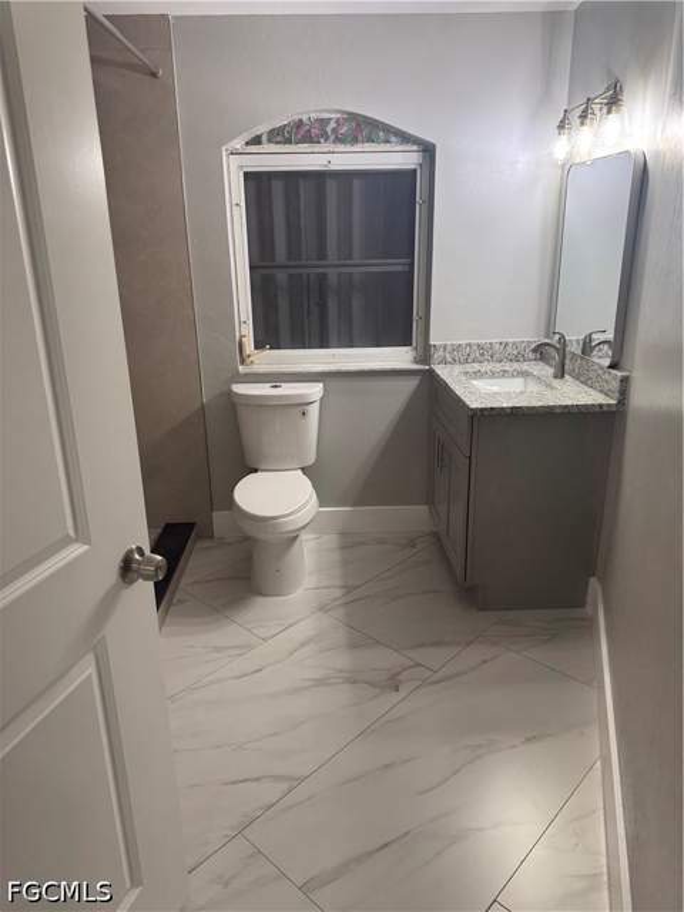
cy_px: 456
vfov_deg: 71.6
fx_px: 632
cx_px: 342
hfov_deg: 56.8
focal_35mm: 24
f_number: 1.78
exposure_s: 1/120
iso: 160
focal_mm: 6.76
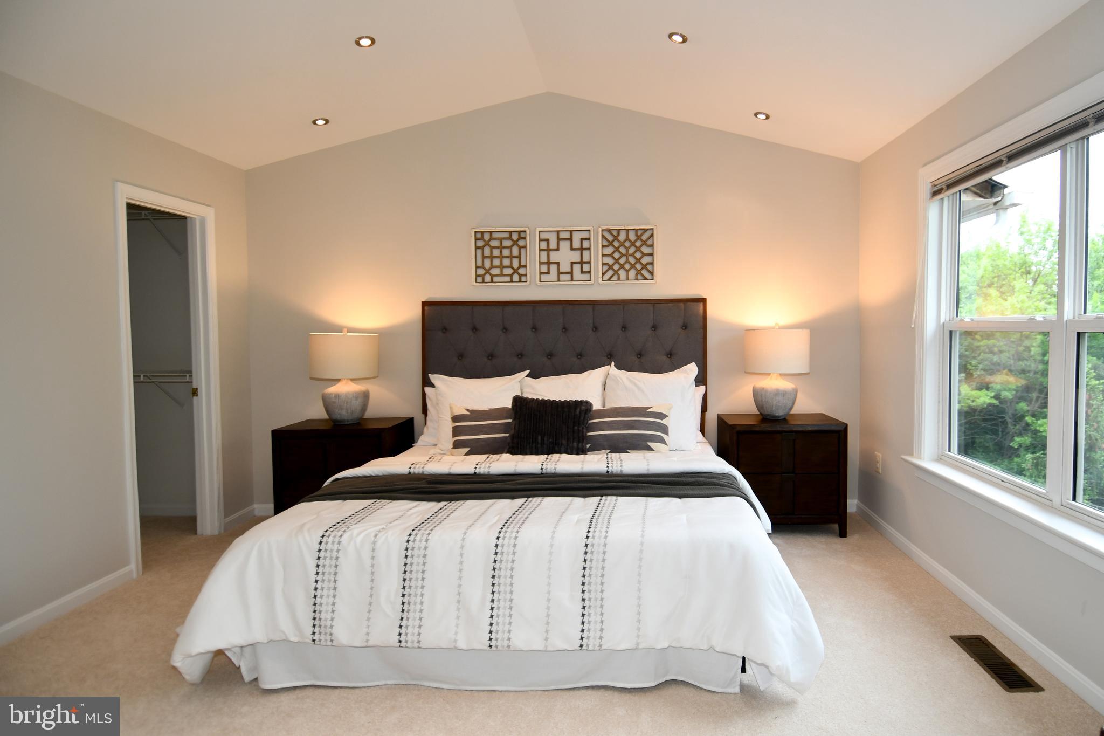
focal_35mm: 18
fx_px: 552
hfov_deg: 90.0
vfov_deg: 67.4
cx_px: 552
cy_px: 368
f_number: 4
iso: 220
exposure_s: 1/60
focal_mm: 12
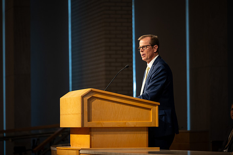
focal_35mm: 180
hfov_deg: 11.4
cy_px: 78
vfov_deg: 7.6
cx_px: 116
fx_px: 1165
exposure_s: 1/125
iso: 640
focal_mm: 180
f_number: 2.8
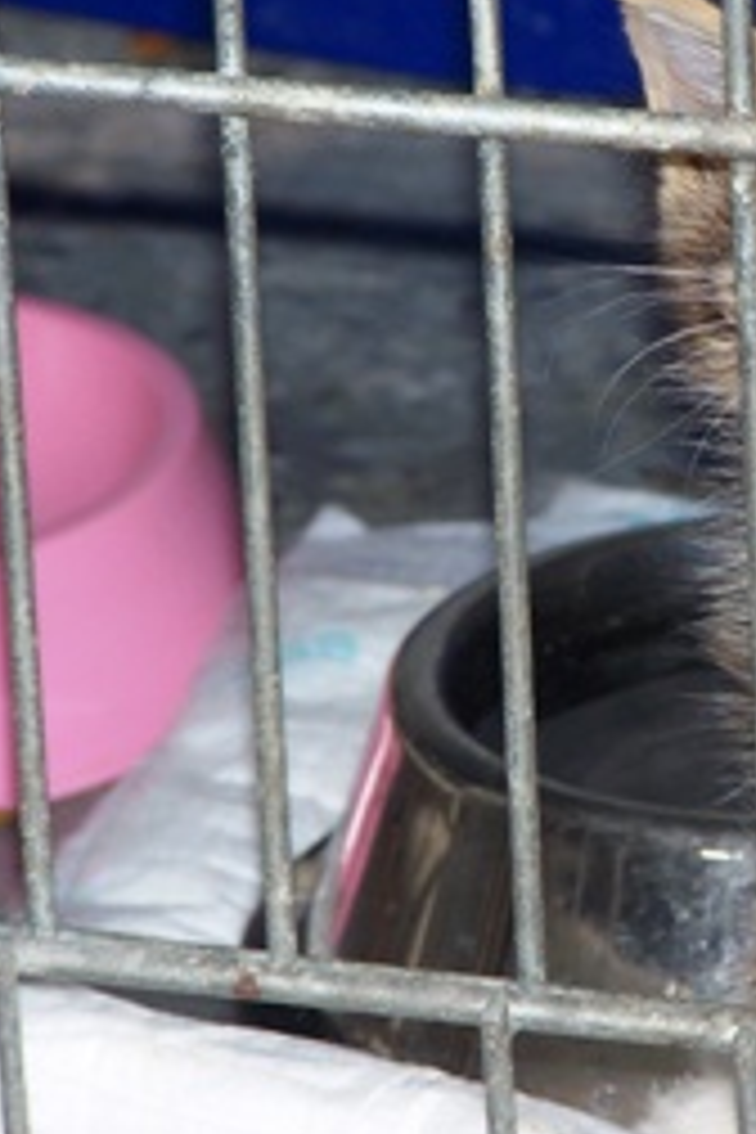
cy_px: 477
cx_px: 837
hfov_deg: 3.9
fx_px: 11024
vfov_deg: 5.9
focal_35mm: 350
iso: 80
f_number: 3.2
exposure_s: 1/125
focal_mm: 31.3
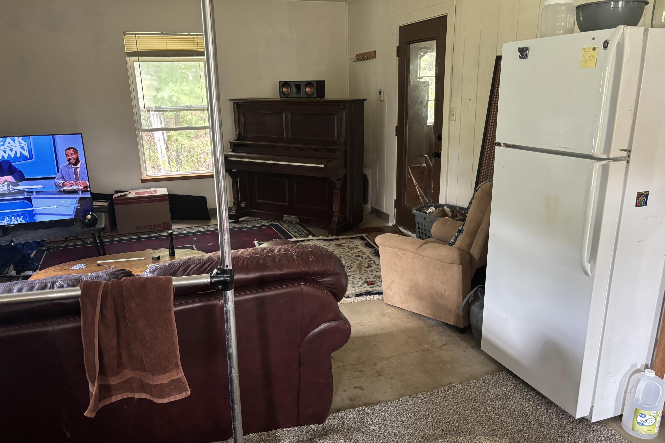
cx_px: 327
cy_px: 250
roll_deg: +0.9
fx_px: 517
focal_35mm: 28
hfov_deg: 65.5
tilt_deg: -17.3
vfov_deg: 46.3
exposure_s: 1/40
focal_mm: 5.96
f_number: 1.6
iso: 400
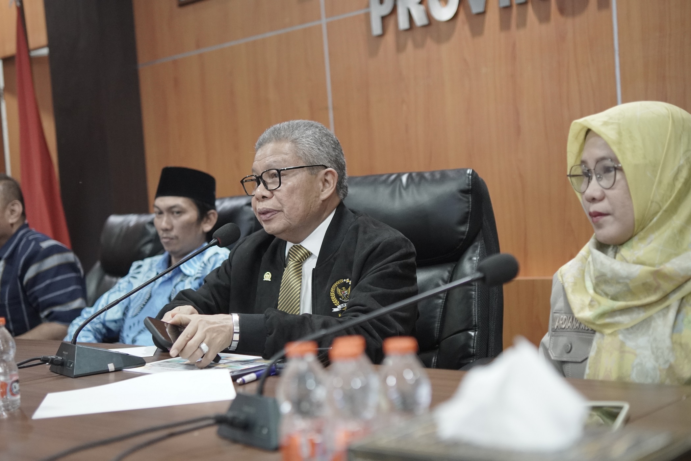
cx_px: 346
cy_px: 230
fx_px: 950
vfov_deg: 27.3
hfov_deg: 40.0
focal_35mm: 50
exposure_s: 1/160
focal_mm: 33
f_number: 1.8
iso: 1600
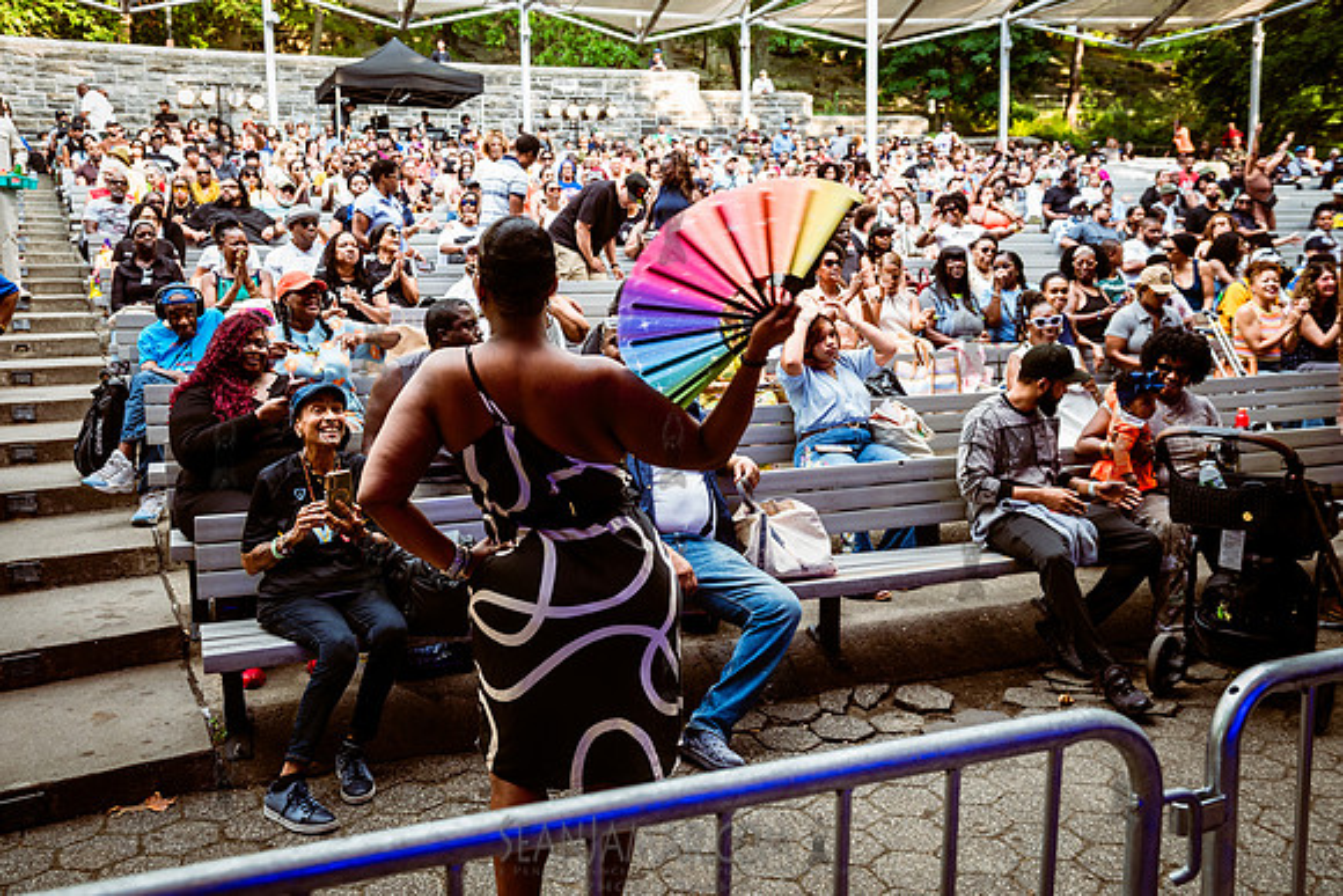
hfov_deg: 56.9
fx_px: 1240
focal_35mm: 33
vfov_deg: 39.7
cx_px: 672
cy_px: 448
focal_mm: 32
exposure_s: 1/125
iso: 1000
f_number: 4.5
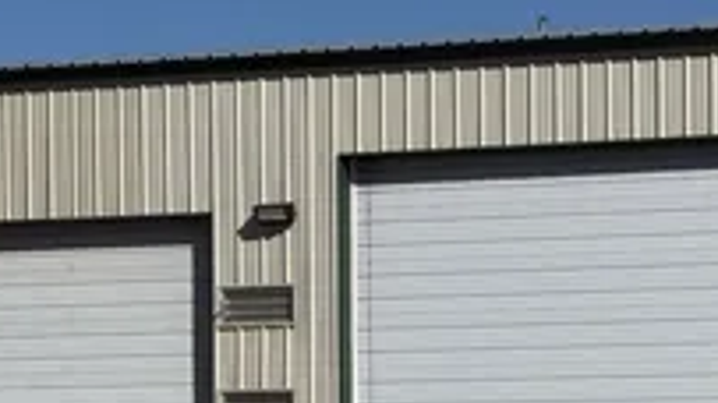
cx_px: 187
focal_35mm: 258
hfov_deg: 8.4
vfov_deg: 4.7
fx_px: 4910
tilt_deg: +0.5
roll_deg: -0.3
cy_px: 414
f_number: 2.8
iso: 64
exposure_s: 1/4975
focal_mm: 15.66
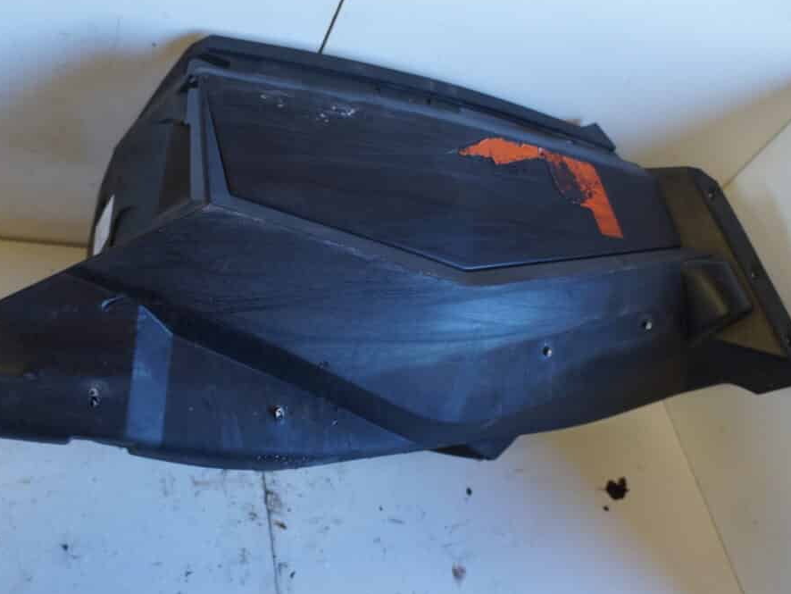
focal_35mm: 30
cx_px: 366
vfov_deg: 46.8
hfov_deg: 59.9
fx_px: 686
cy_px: 295
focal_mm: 18
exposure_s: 1/60
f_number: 3.5
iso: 400
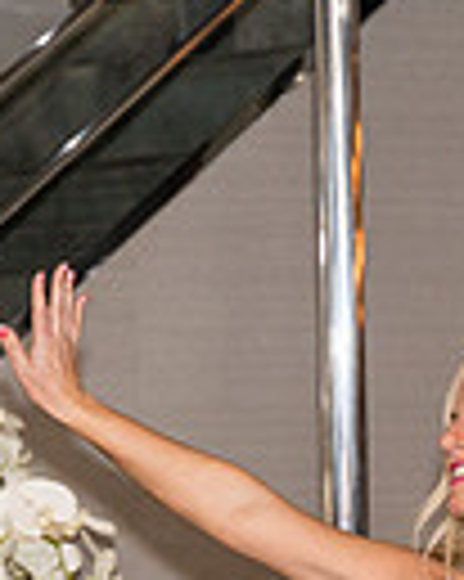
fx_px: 5070
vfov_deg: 6.5
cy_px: 560
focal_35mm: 295
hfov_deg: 5.2
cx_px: 383
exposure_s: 1/250
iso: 1000
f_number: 2.8
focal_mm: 70
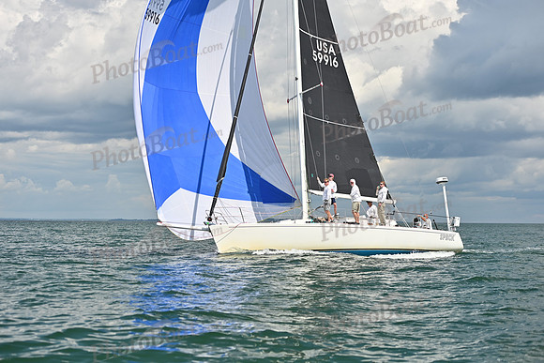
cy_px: 182
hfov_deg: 28.8
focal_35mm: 70
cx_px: 272
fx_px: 1058
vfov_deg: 19.5
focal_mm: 70
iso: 250
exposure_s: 1/2500
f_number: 3.5
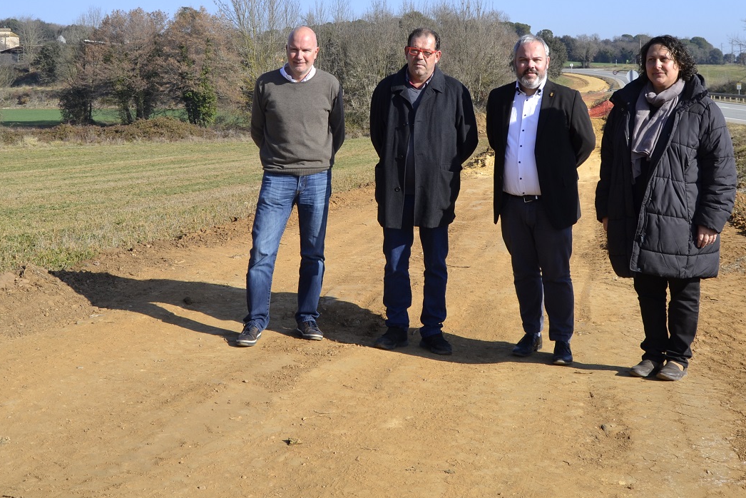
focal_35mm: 44
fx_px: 912
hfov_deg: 44.4
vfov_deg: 30.1
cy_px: 139
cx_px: 417
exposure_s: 1/200
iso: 100
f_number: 7.1
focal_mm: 18
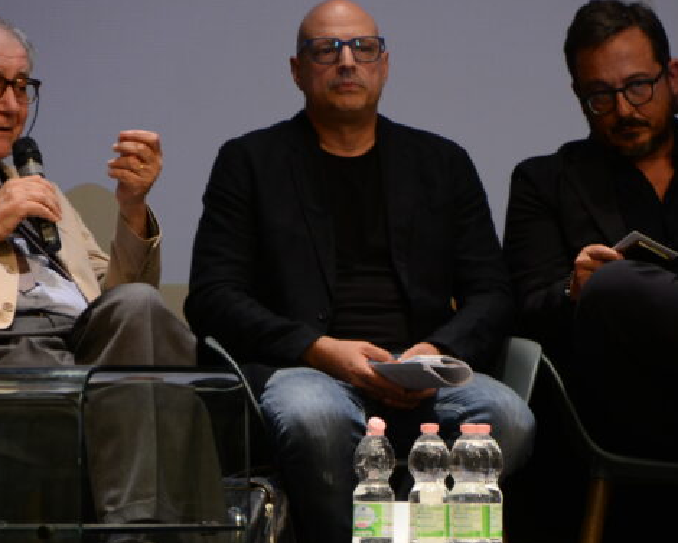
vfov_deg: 3.2
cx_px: 351
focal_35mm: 479
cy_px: 253
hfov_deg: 4.0
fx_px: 9612
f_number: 6.3
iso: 800
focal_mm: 200
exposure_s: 1/25
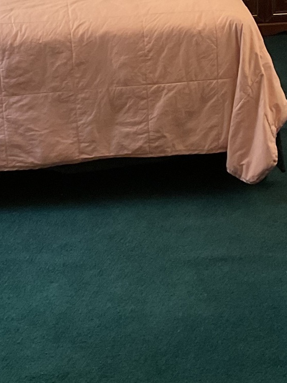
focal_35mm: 89
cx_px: 116
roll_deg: +1.9
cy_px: -9
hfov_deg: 16.6
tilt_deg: -13.9
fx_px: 984
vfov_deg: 21.2
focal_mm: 3
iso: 200
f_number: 1.8
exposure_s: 1/40
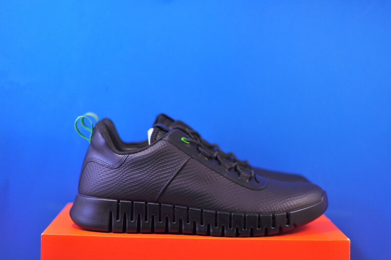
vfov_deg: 18.1
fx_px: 813
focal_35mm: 75
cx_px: 196
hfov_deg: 27.0
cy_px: 130
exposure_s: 1/320
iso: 250
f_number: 2
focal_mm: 50
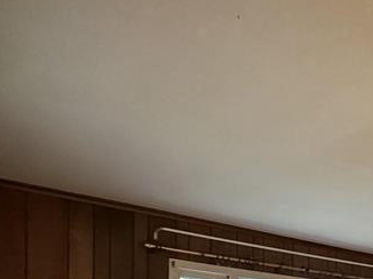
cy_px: 358
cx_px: 371
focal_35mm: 44
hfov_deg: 38.3
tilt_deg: -1.3
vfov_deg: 27.6
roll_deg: -1.1
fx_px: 474
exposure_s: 1/60
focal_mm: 2.22
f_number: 2.2
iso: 800
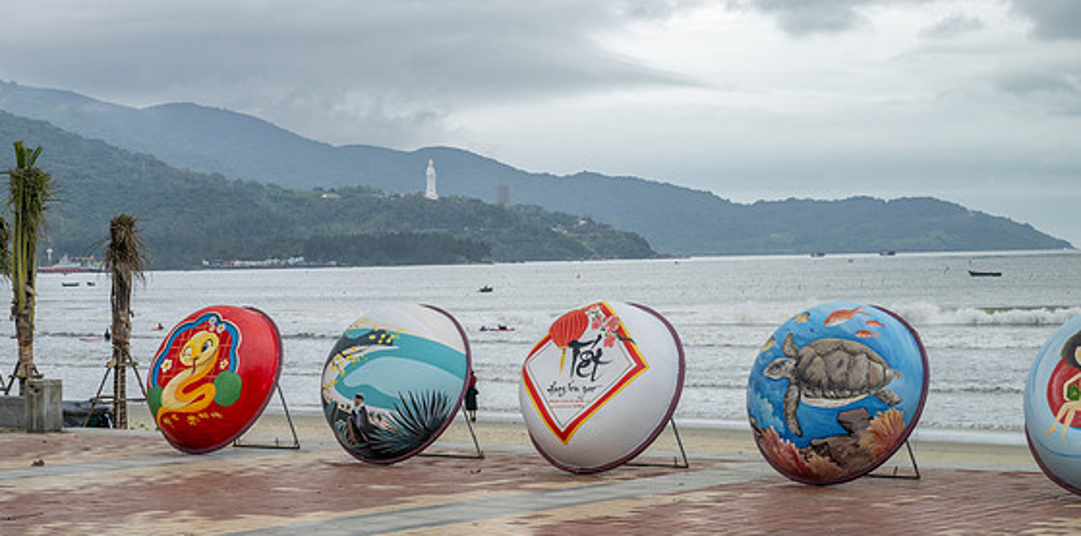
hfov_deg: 26.6
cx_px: 500
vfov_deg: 13.4
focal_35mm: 82
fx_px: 2286
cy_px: 231
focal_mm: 70
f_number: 8
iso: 450
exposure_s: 1/1000
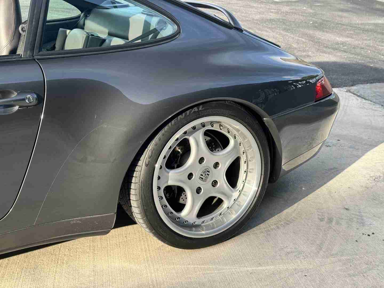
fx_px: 532
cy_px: 144
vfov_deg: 30.3
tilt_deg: -17.3
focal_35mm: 48
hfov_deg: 39.7
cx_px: 192
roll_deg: +1.6
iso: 64
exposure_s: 1/325
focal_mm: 6.86
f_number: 1.78
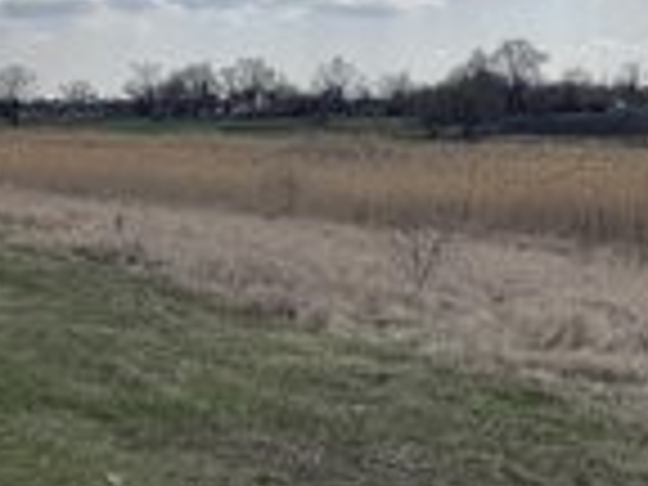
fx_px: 1348
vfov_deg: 20.4
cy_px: 252
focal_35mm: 72
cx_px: 72
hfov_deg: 26.2
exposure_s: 1/7813
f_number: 1.6
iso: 32
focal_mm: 4.2
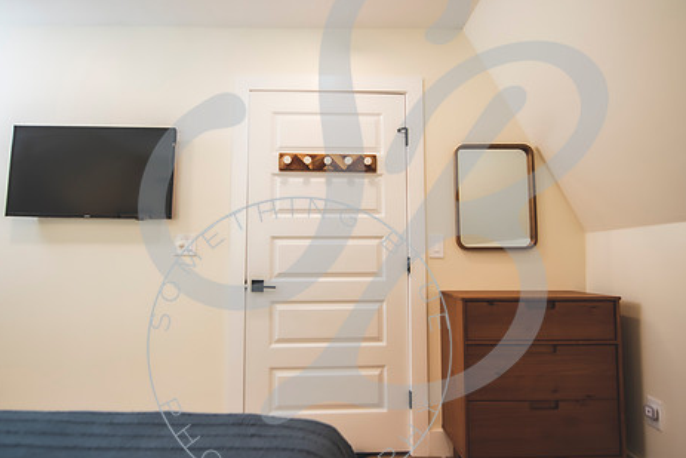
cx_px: 339
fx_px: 381
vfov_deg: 62.0
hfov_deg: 84.0
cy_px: 228
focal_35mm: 20
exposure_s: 1/125
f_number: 2.8
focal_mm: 14
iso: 250
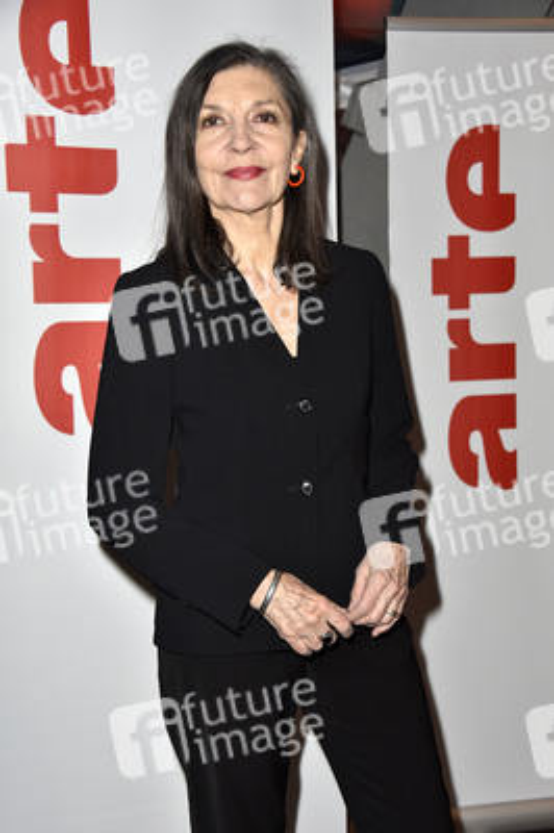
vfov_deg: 36.3
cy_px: 416
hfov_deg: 24.6
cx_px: 277
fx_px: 1272
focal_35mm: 55
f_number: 5.6
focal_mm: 55
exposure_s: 1/160
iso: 800
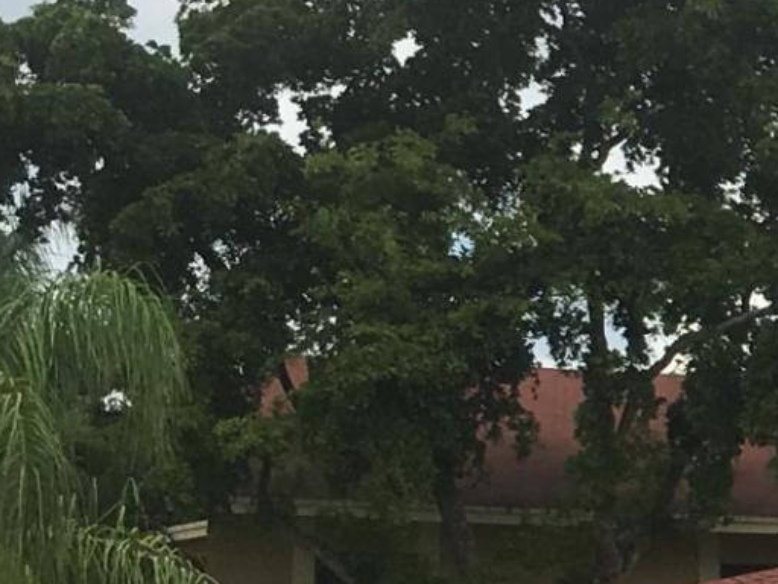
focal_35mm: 163
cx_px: 1512
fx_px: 3663
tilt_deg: +1.8
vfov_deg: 9.0
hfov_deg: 11.1
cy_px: 733
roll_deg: -1.3
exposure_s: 1/1115
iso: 25
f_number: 2.2
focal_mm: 4.15
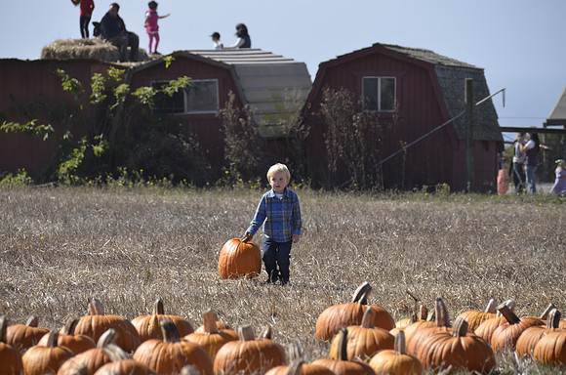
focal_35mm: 292
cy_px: 188
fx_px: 4589
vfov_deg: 4.7
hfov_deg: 7.1
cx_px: 283
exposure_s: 1/250
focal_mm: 195
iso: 100
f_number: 7.1
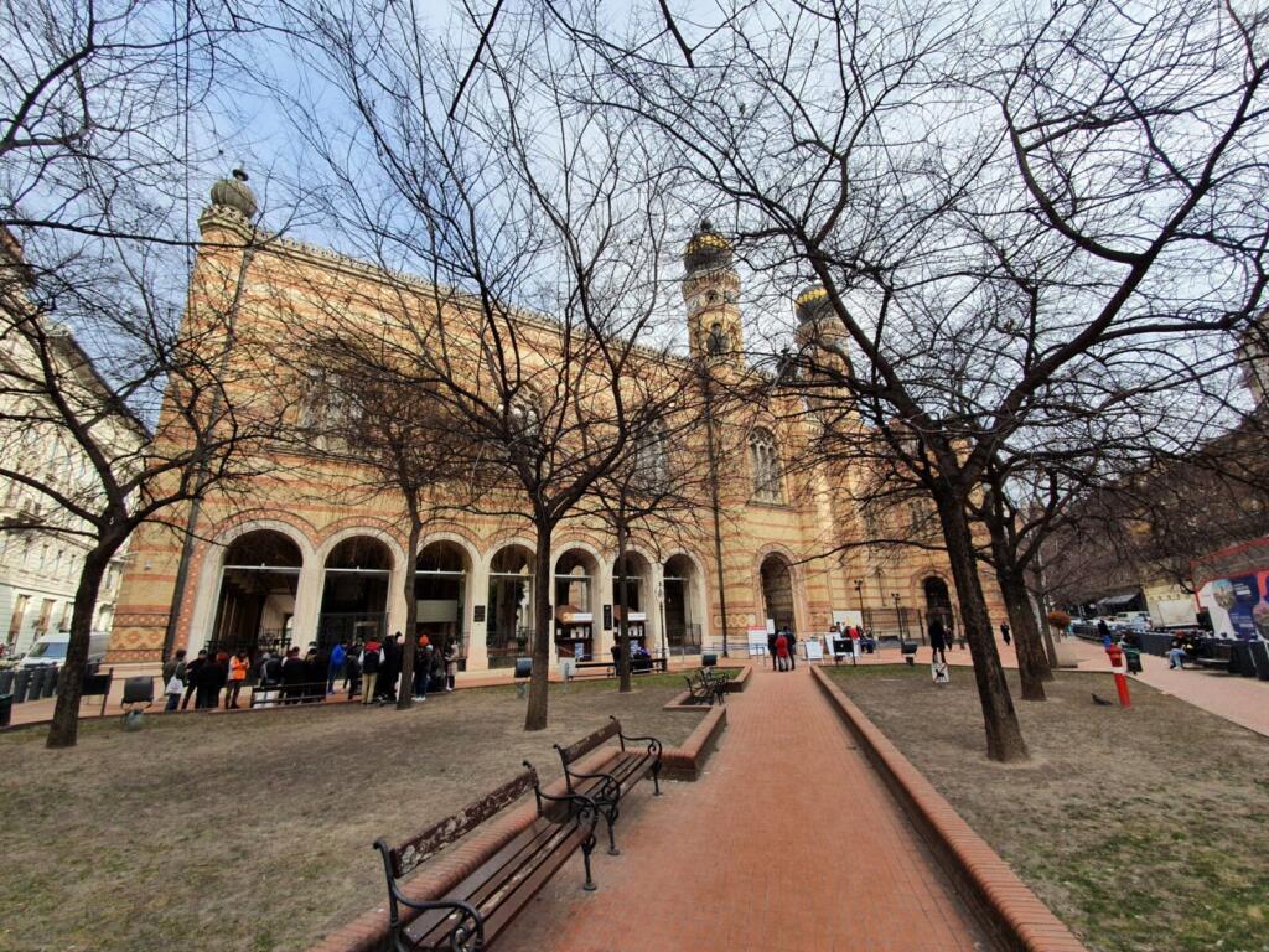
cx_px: 634
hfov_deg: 106.2
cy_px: 476
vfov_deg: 89.9
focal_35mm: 13
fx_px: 477
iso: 50
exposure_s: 1/368
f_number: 2.2
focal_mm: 1.8
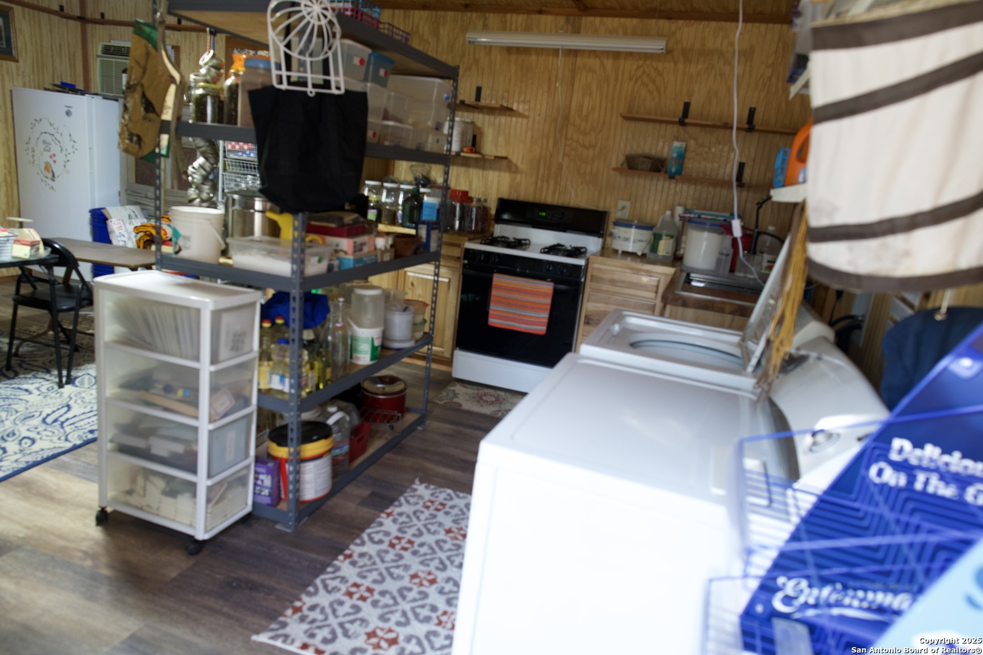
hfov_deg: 73.7
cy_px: 328
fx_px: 655
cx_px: 492
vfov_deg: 53.1
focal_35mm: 24
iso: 1000
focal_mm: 24
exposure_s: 1/160
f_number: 4
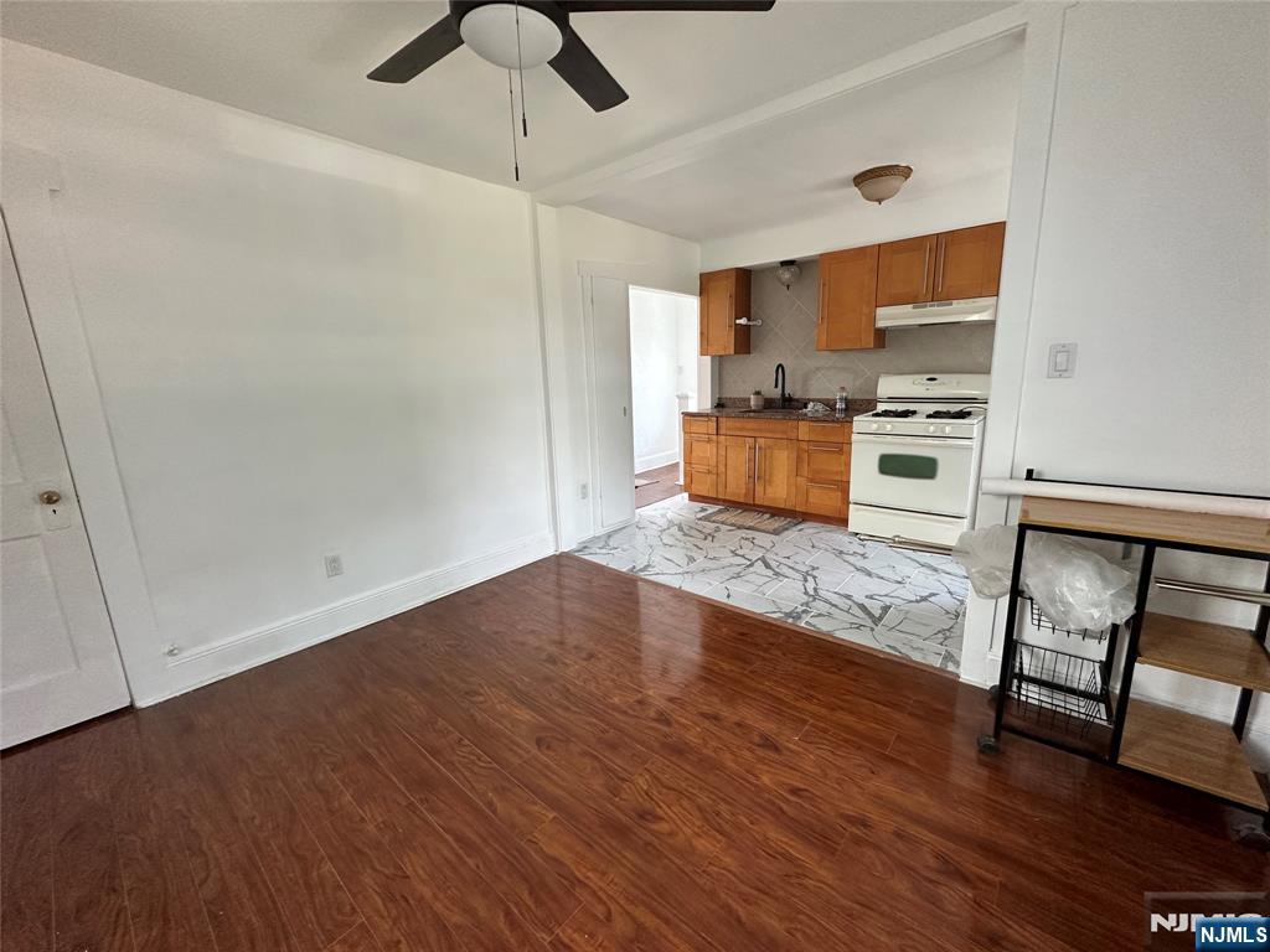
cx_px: 635
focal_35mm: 14
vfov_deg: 85.7
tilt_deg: -11.3
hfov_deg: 102.1
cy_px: 476
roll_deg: +2.2
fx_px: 514
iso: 200
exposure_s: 1/99
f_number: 2.2
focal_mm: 2.22
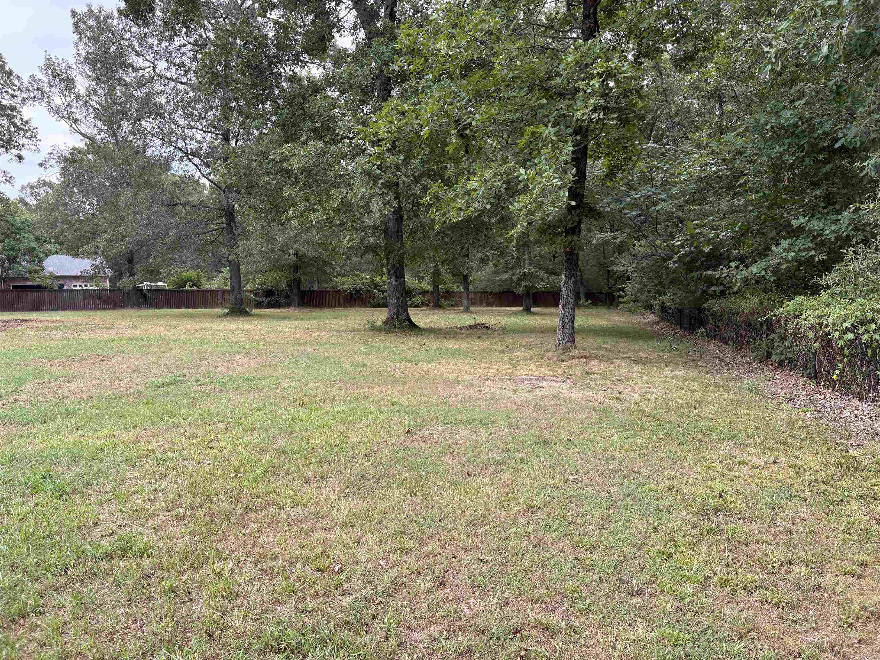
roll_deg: +2.9
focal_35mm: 26
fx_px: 661
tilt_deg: -4.1
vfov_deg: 53.1
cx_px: 440
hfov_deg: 67.3
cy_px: 330
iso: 64
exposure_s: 1/284
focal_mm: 5.96
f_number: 1.6
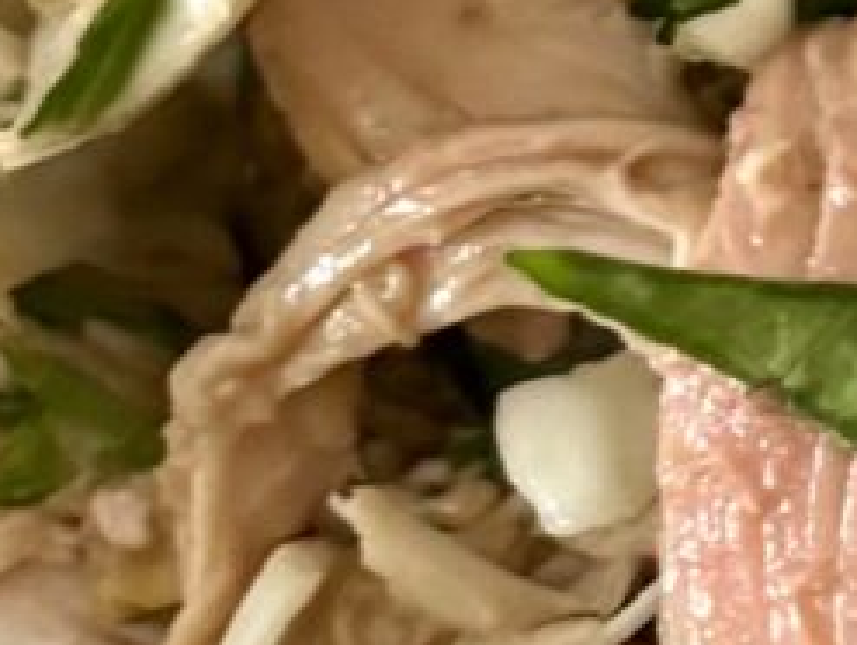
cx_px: 2151
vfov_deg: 5.5
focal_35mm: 269
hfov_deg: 6.9
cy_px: -454
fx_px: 6669
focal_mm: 5.96
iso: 500
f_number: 1.6
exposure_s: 1/60
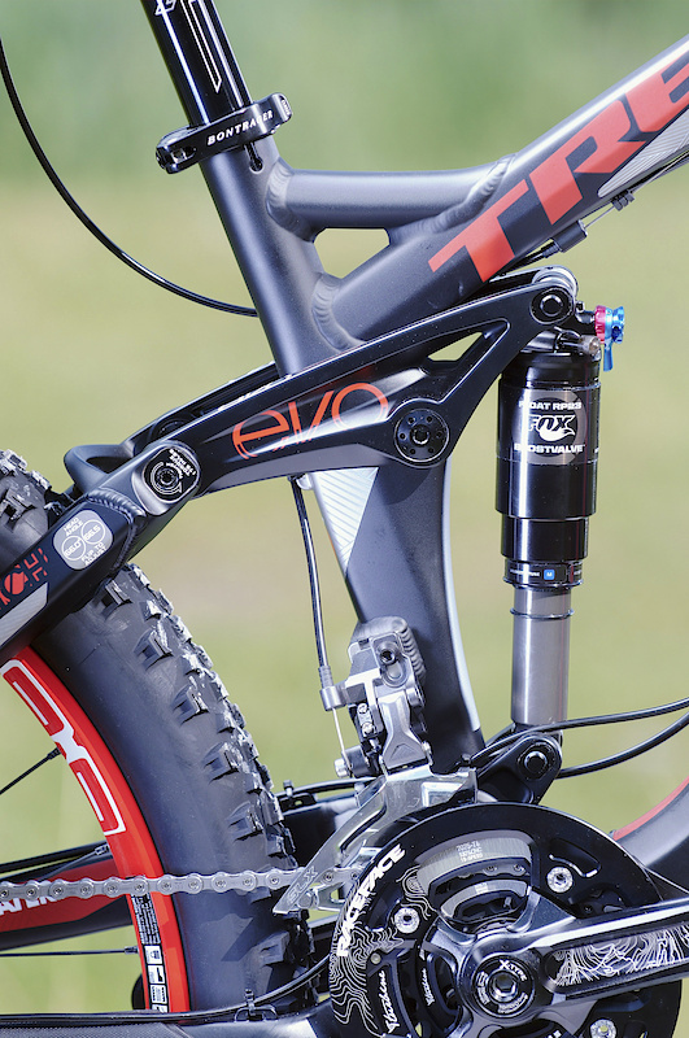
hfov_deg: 5.4
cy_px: 519
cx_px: 344
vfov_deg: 8.1
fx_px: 7342
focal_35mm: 255
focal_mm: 170
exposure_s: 1/320
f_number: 4.5
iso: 100
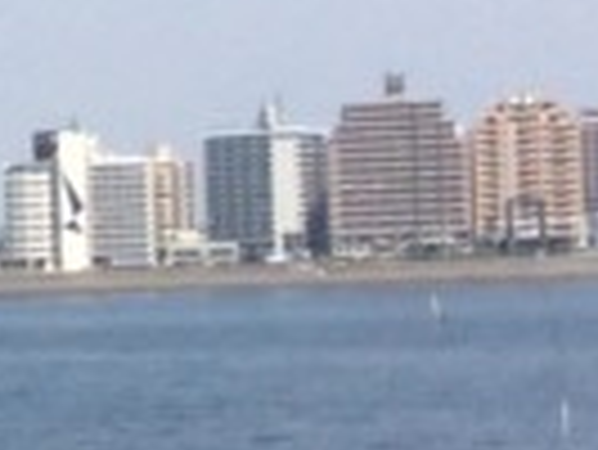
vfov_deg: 7.7
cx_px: -1111
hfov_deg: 8.7
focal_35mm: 192
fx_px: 3320
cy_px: 225
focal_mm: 3.3
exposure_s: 1/1908
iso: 32
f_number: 2.4
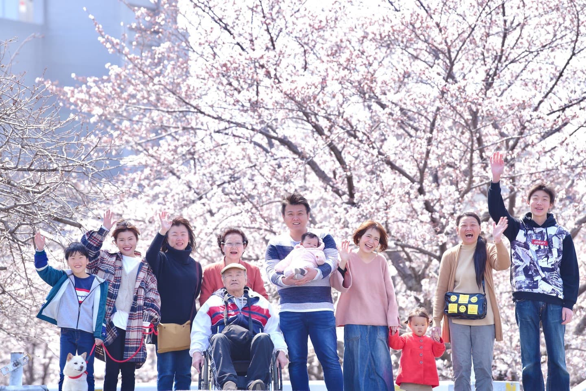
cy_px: 196
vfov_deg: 6.9
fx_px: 3256
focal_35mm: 200
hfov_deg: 10.3
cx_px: 293
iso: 1000
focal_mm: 200
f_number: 5.6
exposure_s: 1/200
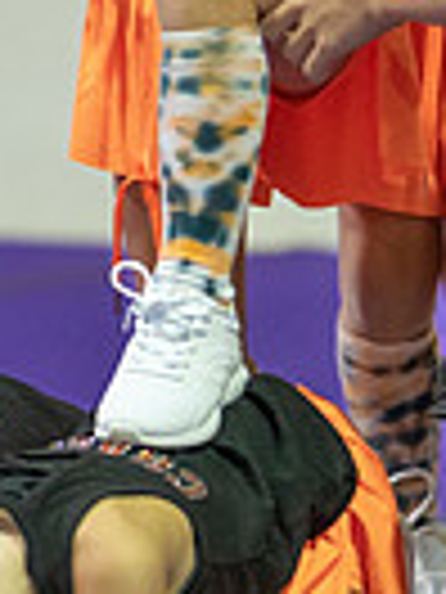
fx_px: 5566
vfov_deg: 6.1
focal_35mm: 324
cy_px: -52
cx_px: 66
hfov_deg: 4.6
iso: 1250
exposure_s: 1/640
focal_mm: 50
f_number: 1.2
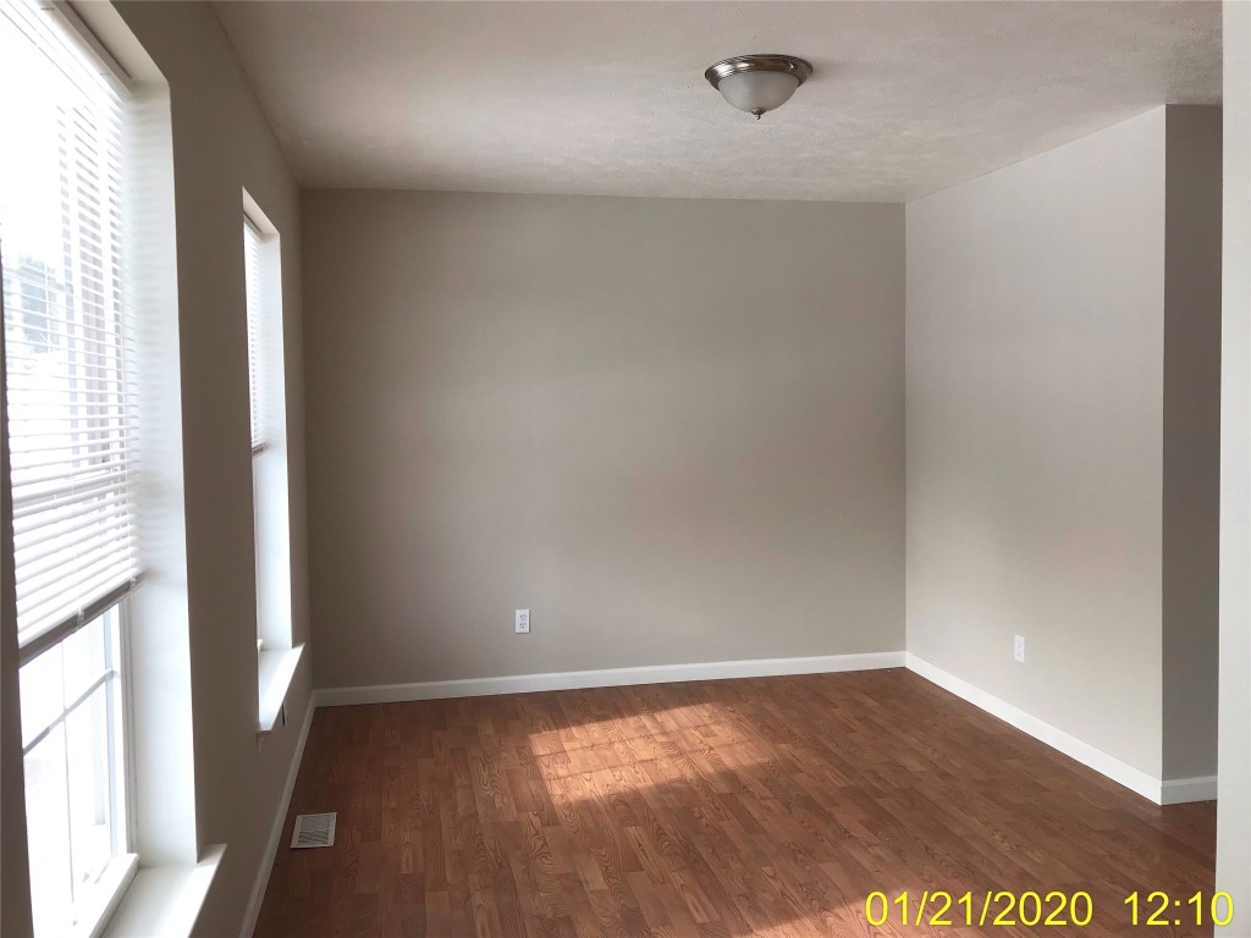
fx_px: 1012
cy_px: 469
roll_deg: -0.5
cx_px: 626
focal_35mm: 28
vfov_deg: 49.7
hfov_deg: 63.4
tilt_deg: -2.2
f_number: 1.8
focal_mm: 3.99
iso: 20
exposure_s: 1/120
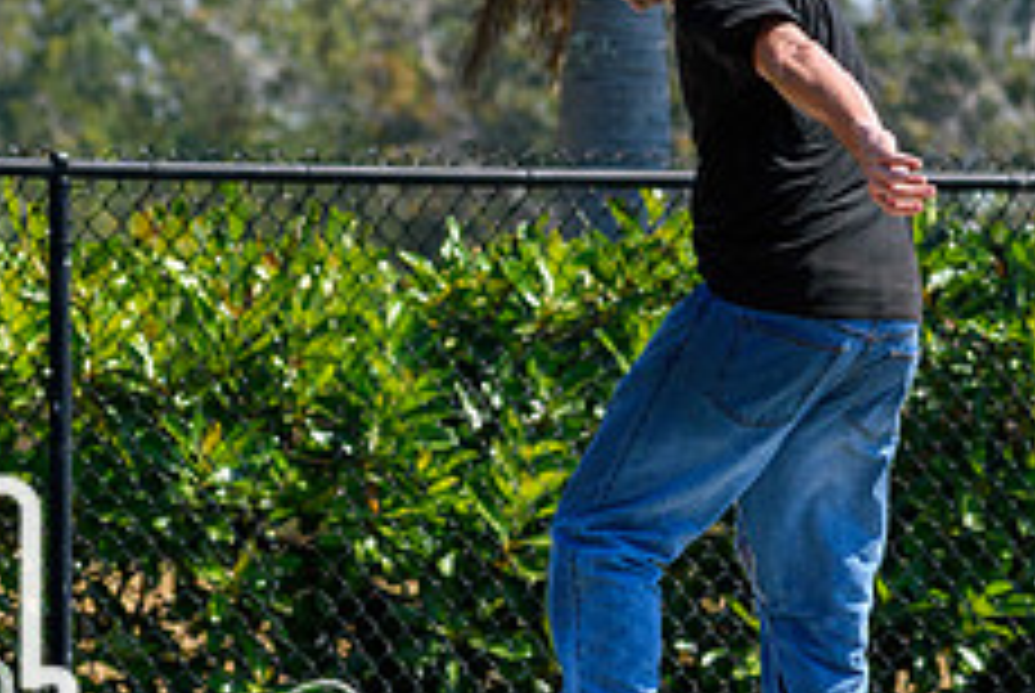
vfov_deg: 2.7
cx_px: 770
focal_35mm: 510
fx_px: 14681
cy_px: 506
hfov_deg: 4.0
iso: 250
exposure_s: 1/2000
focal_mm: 135
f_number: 5.6
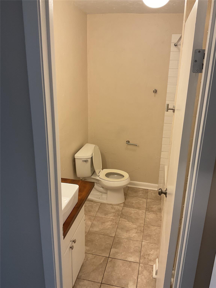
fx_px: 241
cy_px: 144
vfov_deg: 61.7
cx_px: 108
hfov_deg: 48.2
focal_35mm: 29
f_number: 1.8
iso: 64
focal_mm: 3
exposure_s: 1/60
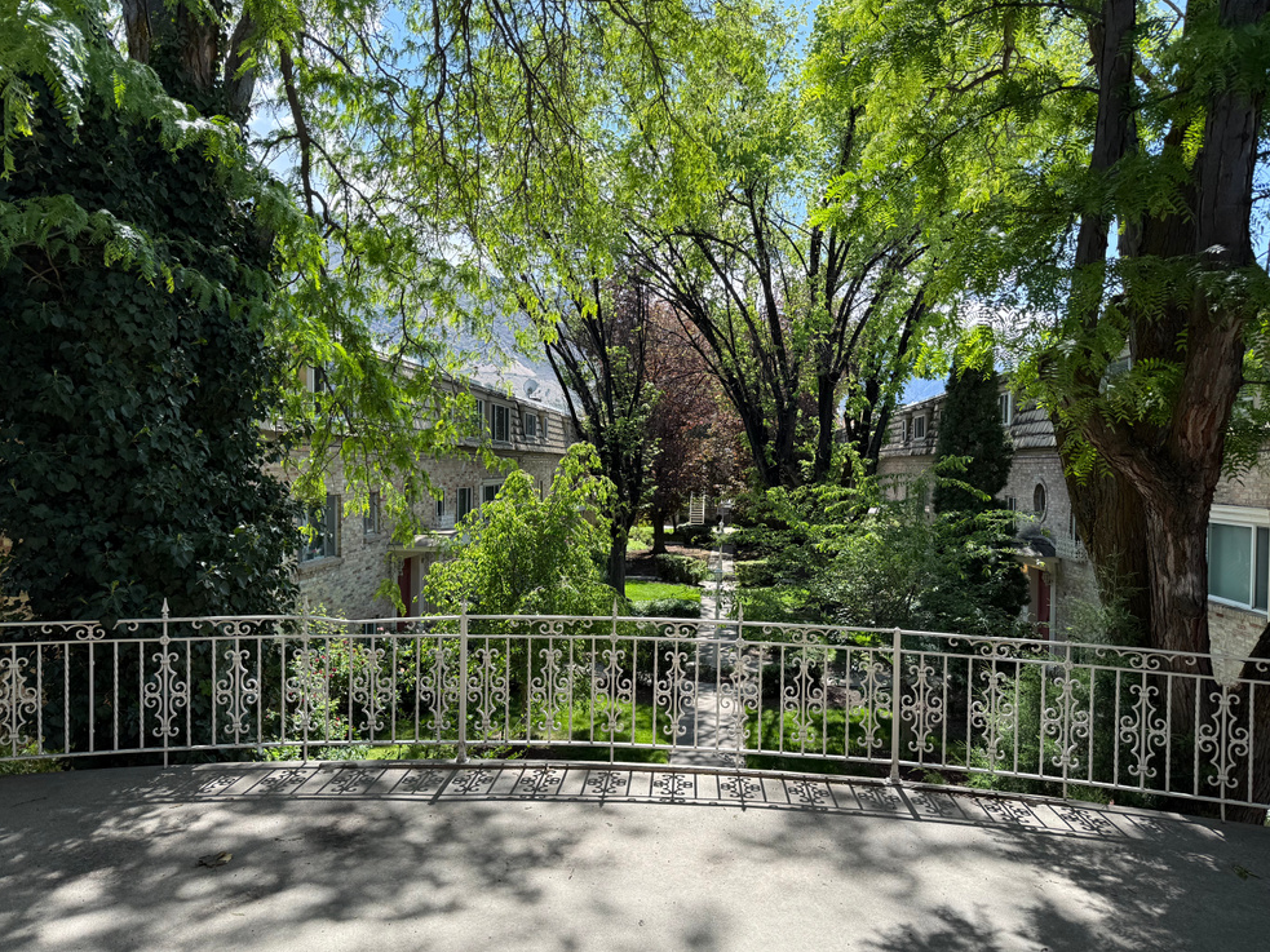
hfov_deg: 69.4
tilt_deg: -0.4
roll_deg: -0.1
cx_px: 640
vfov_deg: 54.9
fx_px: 917
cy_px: 482
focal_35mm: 25
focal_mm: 6.76
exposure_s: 1/1230
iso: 80
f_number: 1.78
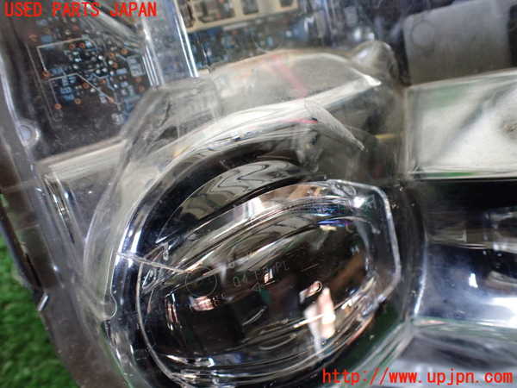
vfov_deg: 46.8
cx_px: 258
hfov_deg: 60.0
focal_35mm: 30
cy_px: 194
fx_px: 448
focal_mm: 5.4
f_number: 2.3
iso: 800
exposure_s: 1/100
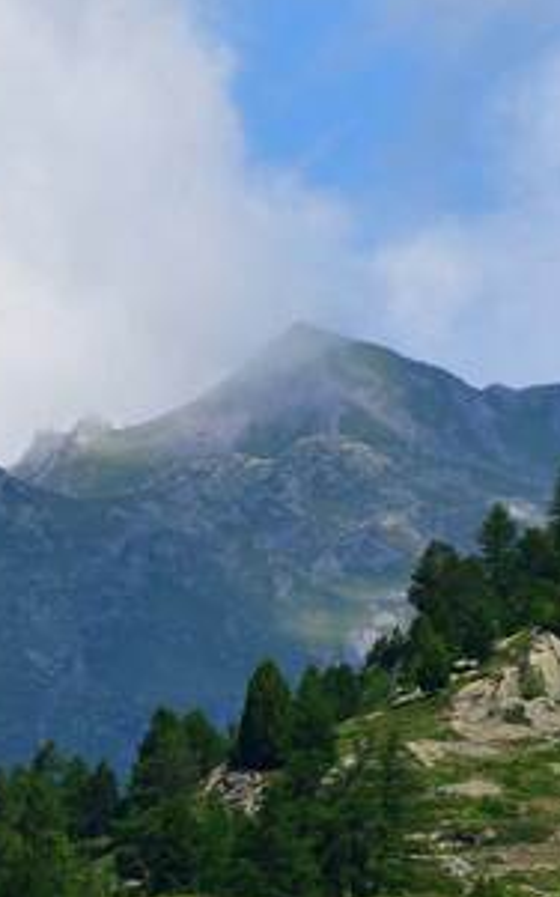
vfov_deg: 3.7
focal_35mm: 562
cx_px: -1111
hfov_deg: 2.3
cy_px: 757
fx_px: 13730
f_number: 11
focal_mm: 95
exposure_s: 1/400
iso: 200
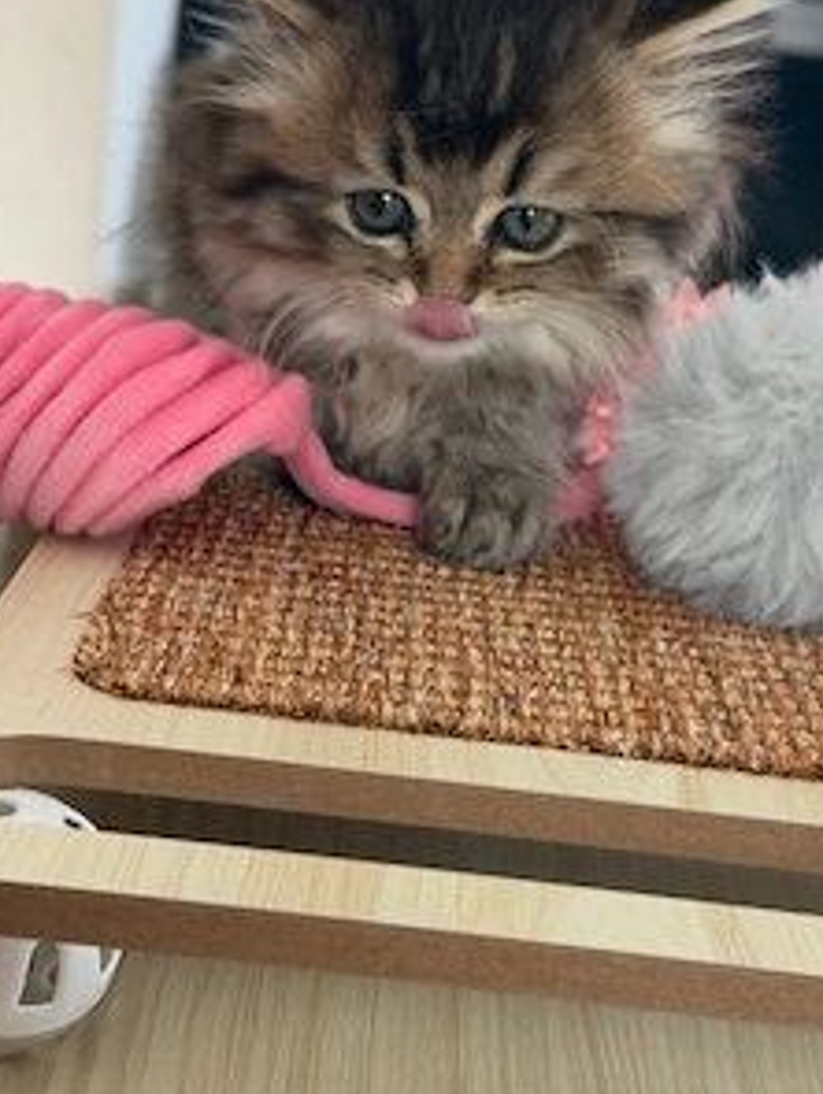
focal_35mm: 65
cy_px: 486
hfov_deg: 22.6
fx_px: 2056
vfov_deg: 29.8
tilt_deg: -14.0
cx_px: 441
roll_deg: -7.0
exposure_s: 1/60
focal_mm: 6.76
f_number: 1.78
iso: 100
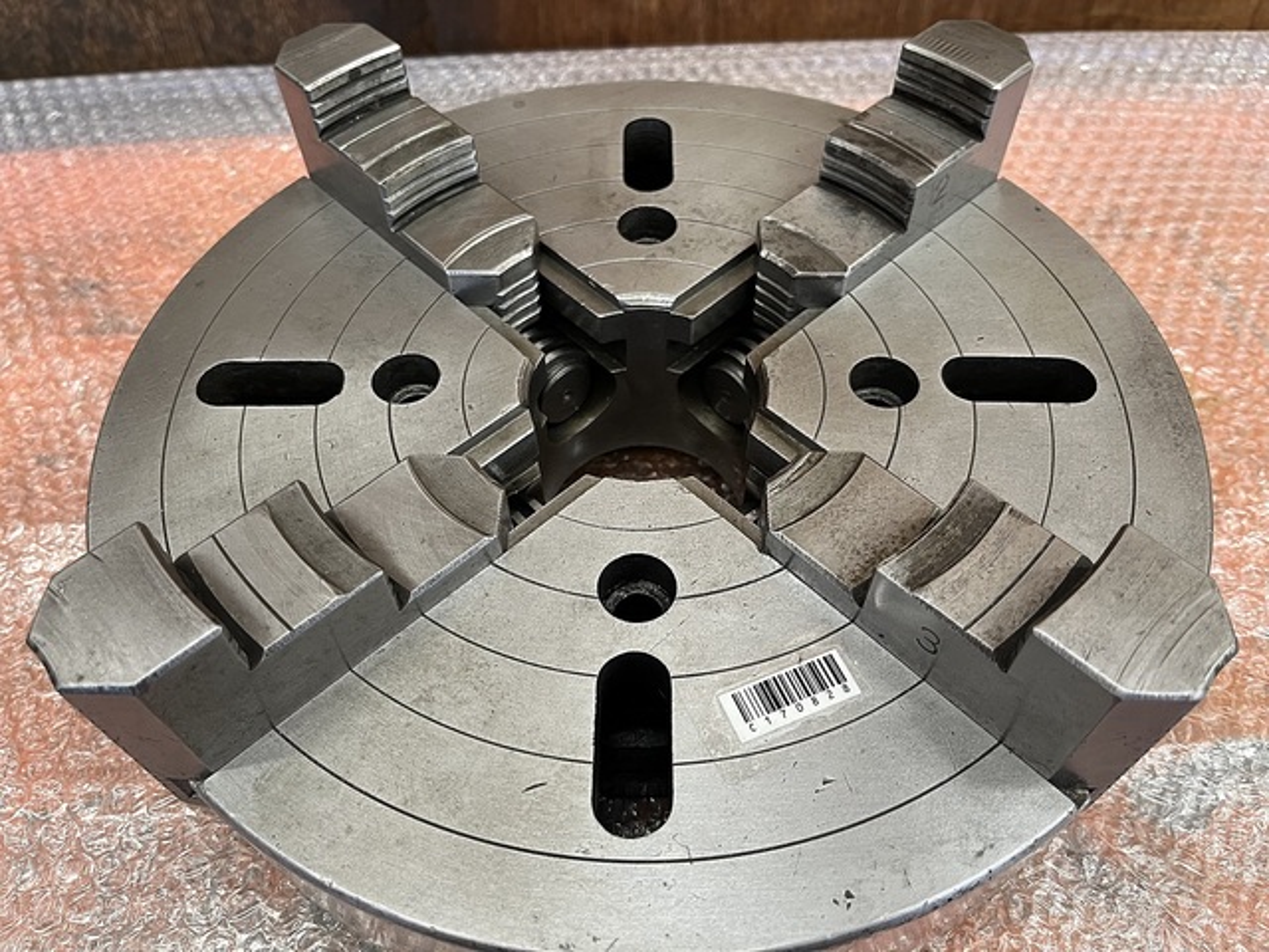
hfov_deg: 67.3
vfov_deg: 53.1
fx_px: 953
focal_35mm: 26
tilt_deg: -54.4
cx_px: 634
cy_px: 476
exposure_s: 1/60
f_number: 1.6
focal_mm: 5.1
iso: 125
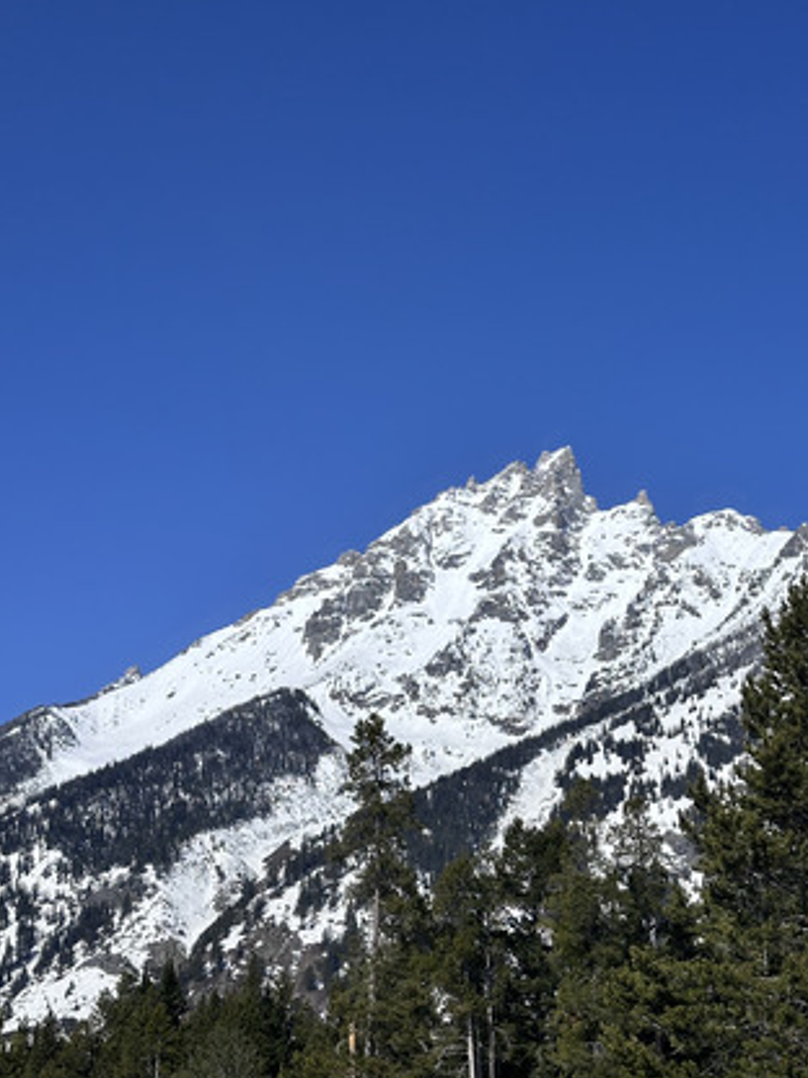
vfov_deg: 32.1
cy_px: 441
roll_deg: +1.2
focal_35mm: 60
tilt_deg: +20.8
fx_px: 1867
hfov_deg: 24.4
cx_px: 477
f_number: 1.78
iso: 64
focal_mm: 6.86
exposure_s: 1/7634
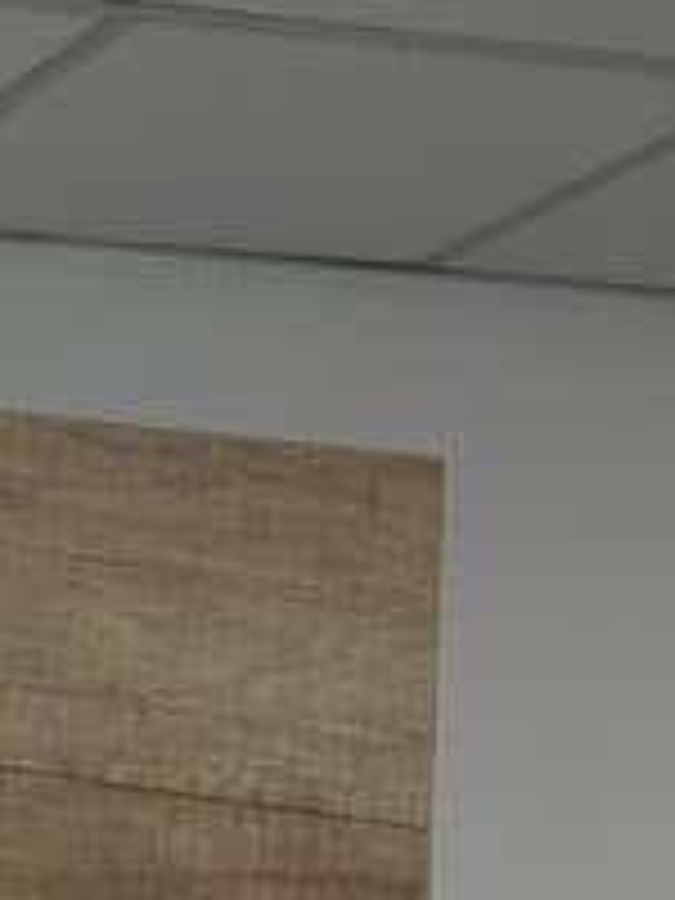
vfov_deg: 13.5
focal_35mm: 123
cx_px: -940
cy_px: 1836
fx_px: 3198
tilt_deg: -7.4
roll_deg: +1.3
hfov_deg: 10.4
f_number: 1.78
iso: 64
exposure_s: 1/241
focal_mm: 6.86
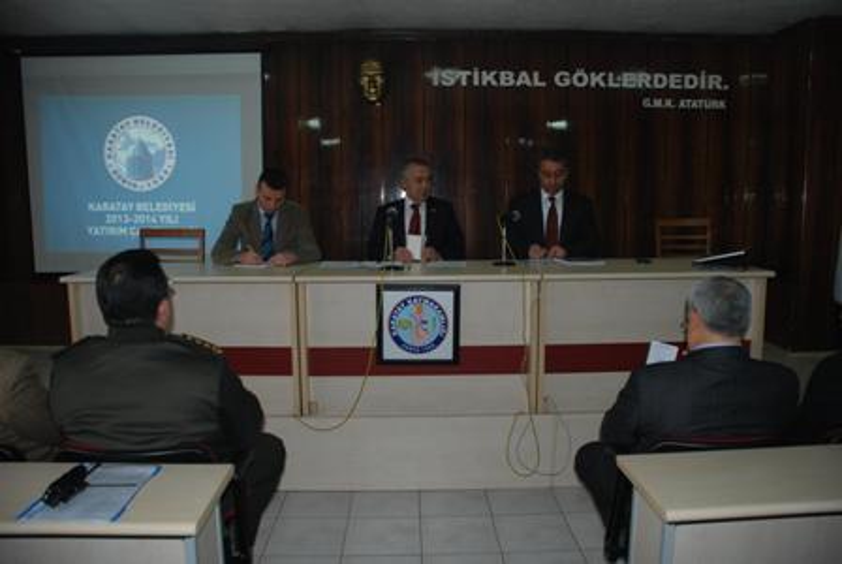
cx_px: 421
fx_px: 632
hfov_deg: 67.3
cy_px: 282
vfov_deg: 48.1
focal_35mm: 27
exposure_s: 1/60
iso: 320
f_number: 4
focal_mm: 18
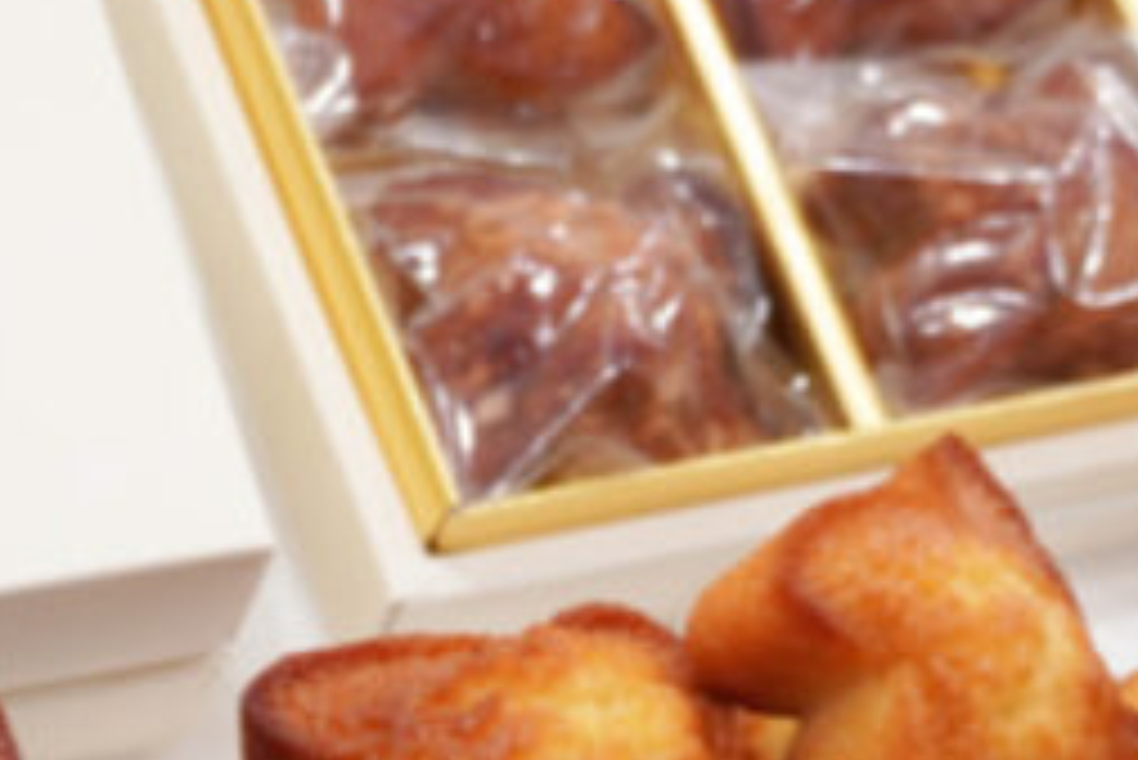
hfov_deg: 20.4
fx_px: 3163
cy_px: 760
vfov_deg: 13.5
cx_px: 630
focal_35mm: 100
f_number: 4
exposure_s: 1/40
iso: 400
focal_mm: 22
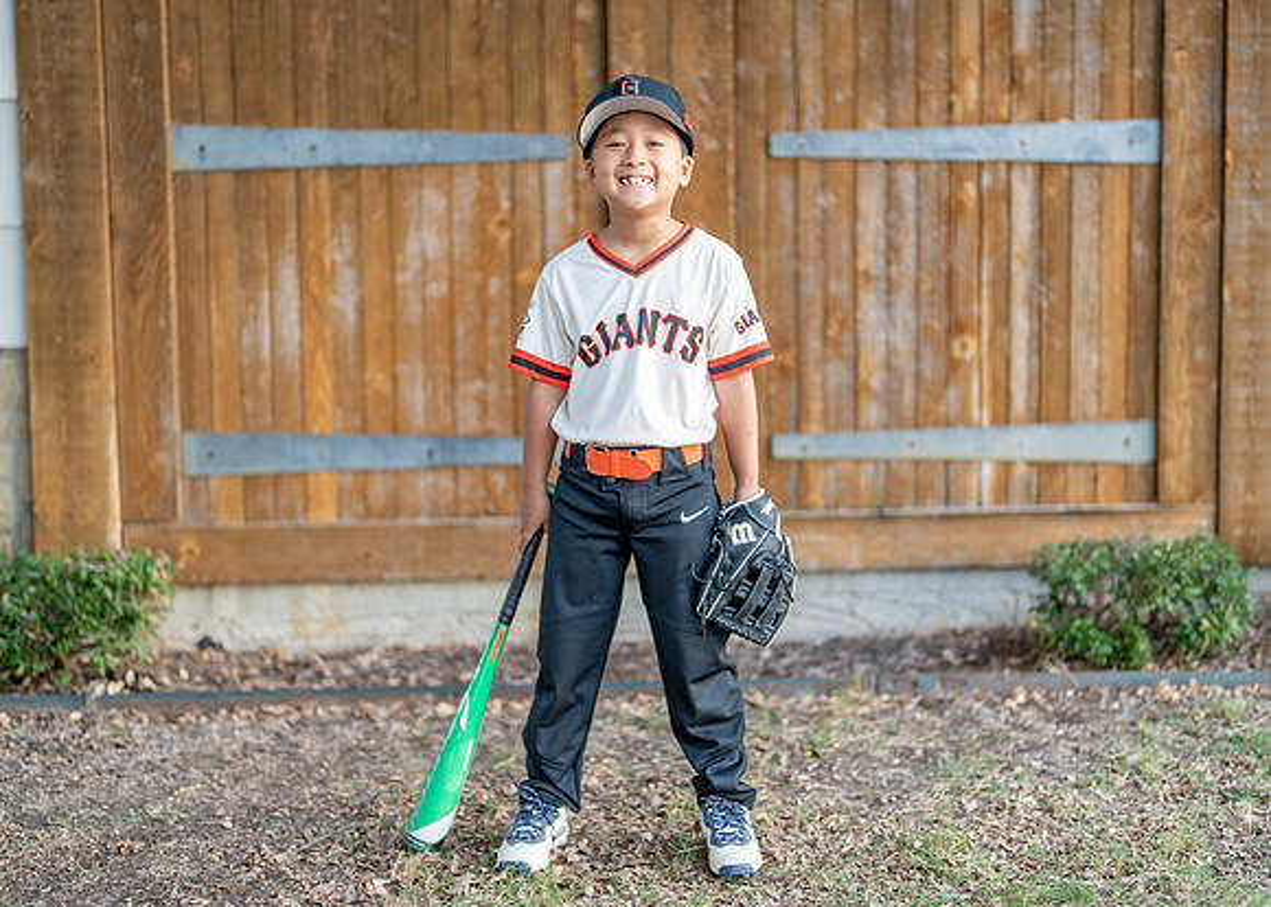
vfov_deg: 25.1
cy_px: 443
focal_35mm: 56
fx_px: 2034
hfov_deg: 34.7
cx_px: 663
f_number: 1.2
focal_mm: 50
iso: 100
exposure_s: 1/400
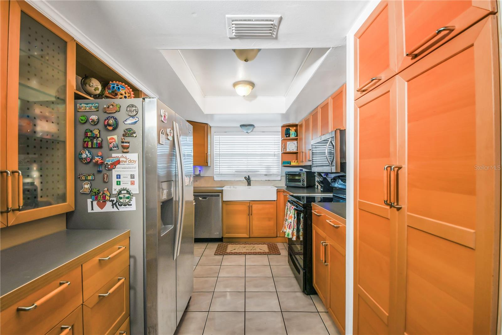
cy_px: 168
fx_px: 209
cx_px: 251
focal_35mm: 15
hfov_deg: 100.4
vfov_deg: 77.3
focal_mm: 10
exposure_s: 1/6
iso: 100
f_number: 7.1
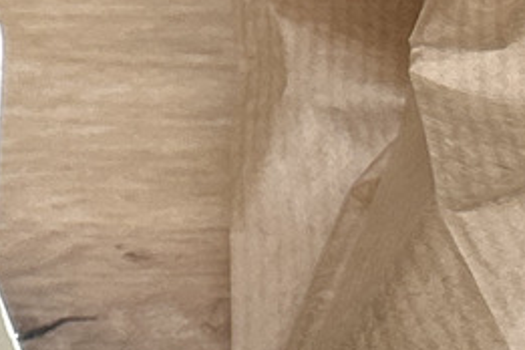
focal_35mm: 207
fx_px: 3019
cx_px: -1231
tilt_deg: -48.7
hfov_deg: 8.0
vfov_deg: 6.6
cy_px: 390
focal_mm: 5.7
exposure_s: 1/2762
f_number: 1.5
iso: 50
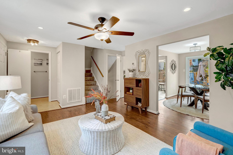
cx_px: 116
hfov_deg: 96.7
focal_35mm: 16
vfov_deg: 73.7
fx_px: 104
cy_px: 78
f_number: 8
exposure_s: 1/60
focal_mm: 16
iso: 1250
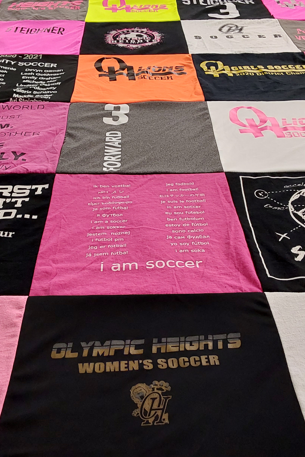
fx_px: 496
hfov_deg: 34.2
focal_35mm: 39
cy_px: 229
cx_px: 140
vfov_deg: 49.6
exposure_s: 1/60
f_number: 1.9
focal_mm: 2.91
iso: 125
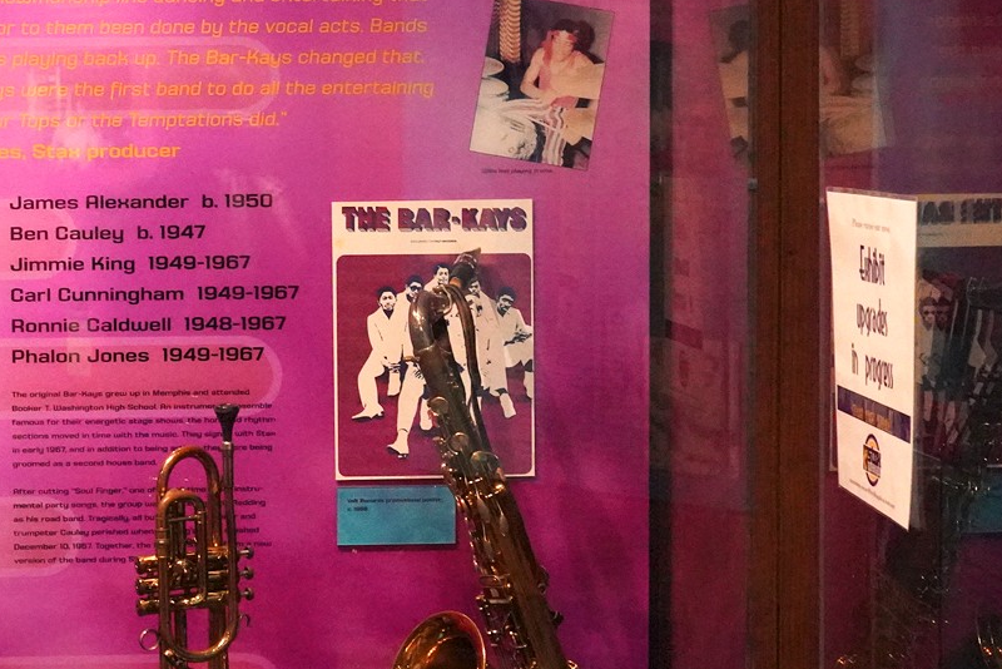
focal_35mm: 70
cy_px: 281
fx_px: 1949
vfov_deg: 19.5
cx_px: 199
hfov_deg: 28.2
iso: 12800
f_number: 5.6
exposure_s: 1/100
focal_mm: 28
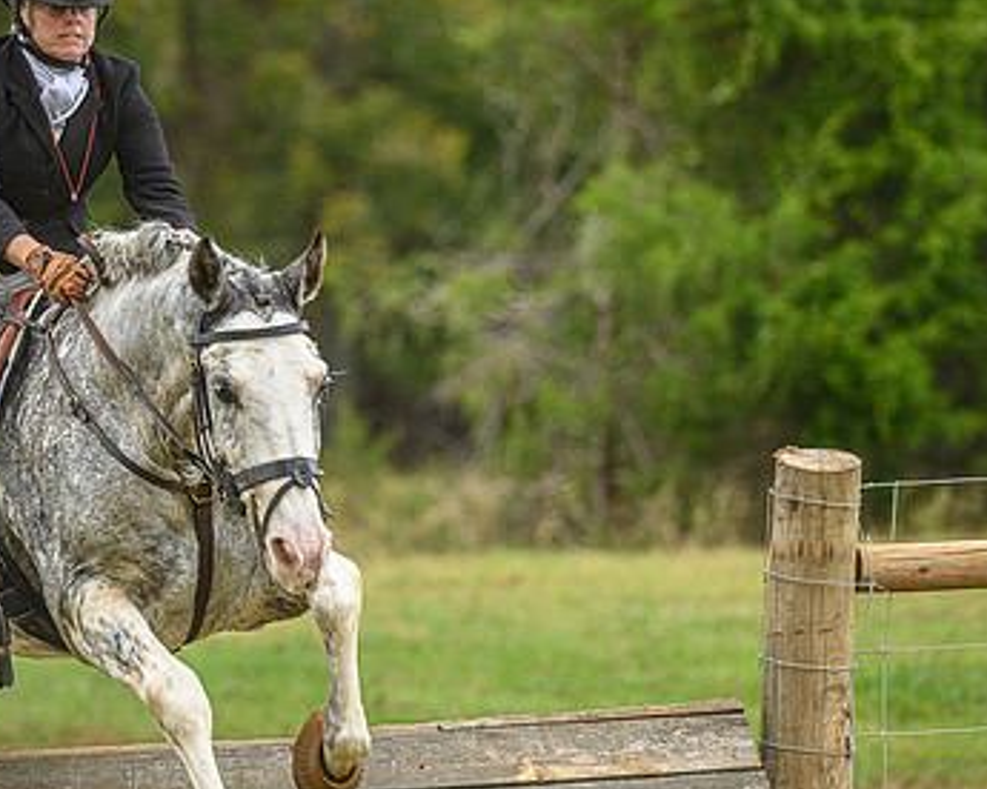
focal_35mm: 336
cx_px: 383
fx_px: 9815
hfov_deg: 5.8
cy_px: 421
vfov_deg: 4.6
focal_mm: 190
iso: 800
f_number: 3.5
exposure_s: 1/640
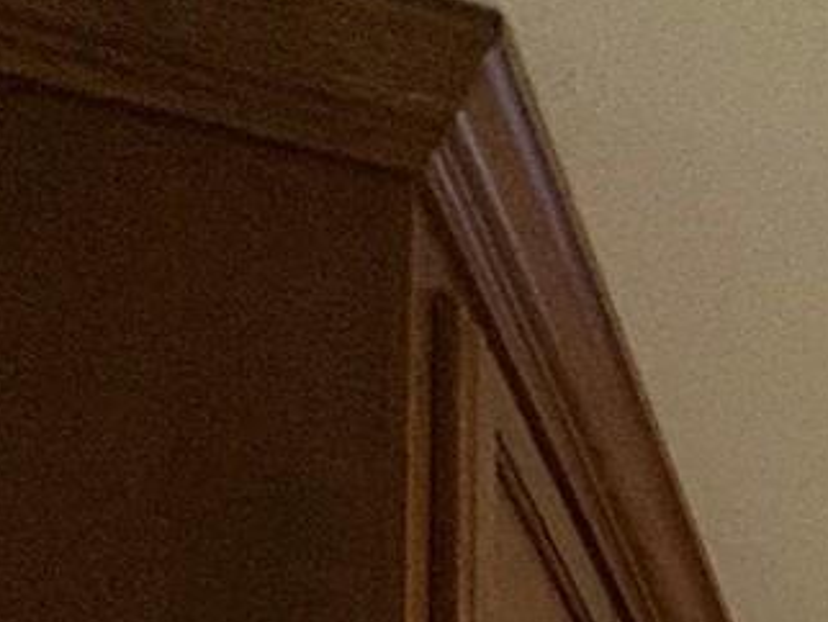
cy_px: 1712
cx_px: 2037
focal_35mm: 89
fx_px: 2130
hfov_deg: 14.1
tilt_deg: +0.6
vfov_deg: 11.7
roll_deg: +0.2
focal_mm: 2.22
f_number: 2.2
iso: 640
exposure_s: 1/60
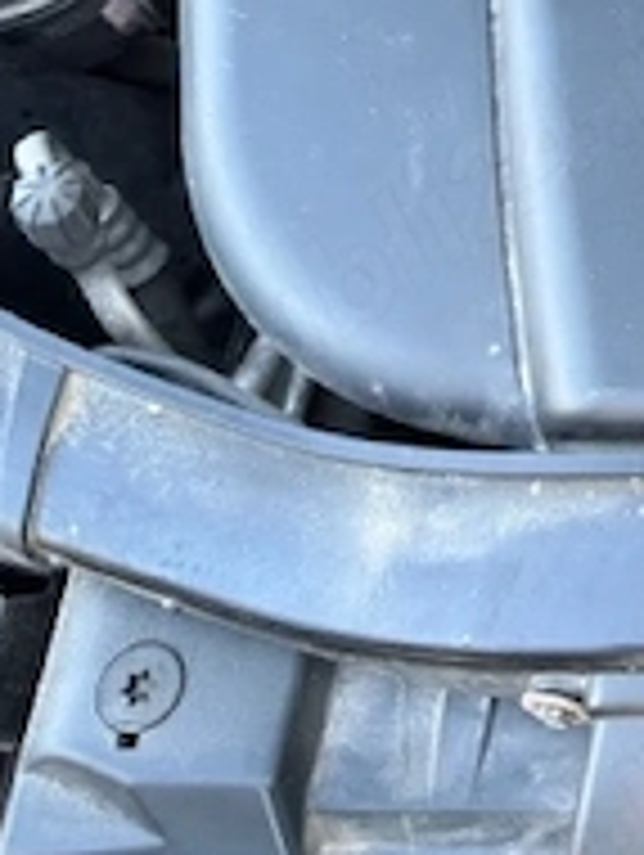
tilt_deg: -51.9
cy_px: -378
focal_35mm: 101
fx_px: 2500
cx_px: 1333
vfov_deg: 17.7
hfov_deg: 12.7
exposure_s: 1/72
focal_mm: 6.76
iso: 100
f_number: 1.78
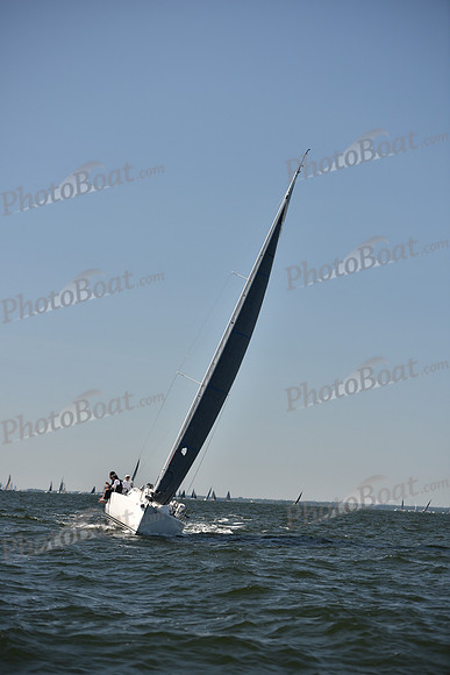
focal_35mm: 98
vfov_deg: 20.8
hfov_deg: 14.0
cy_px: 338
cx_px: 225
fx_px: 1836
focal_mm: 98
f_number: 3.5
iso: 250
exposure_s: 1/1600
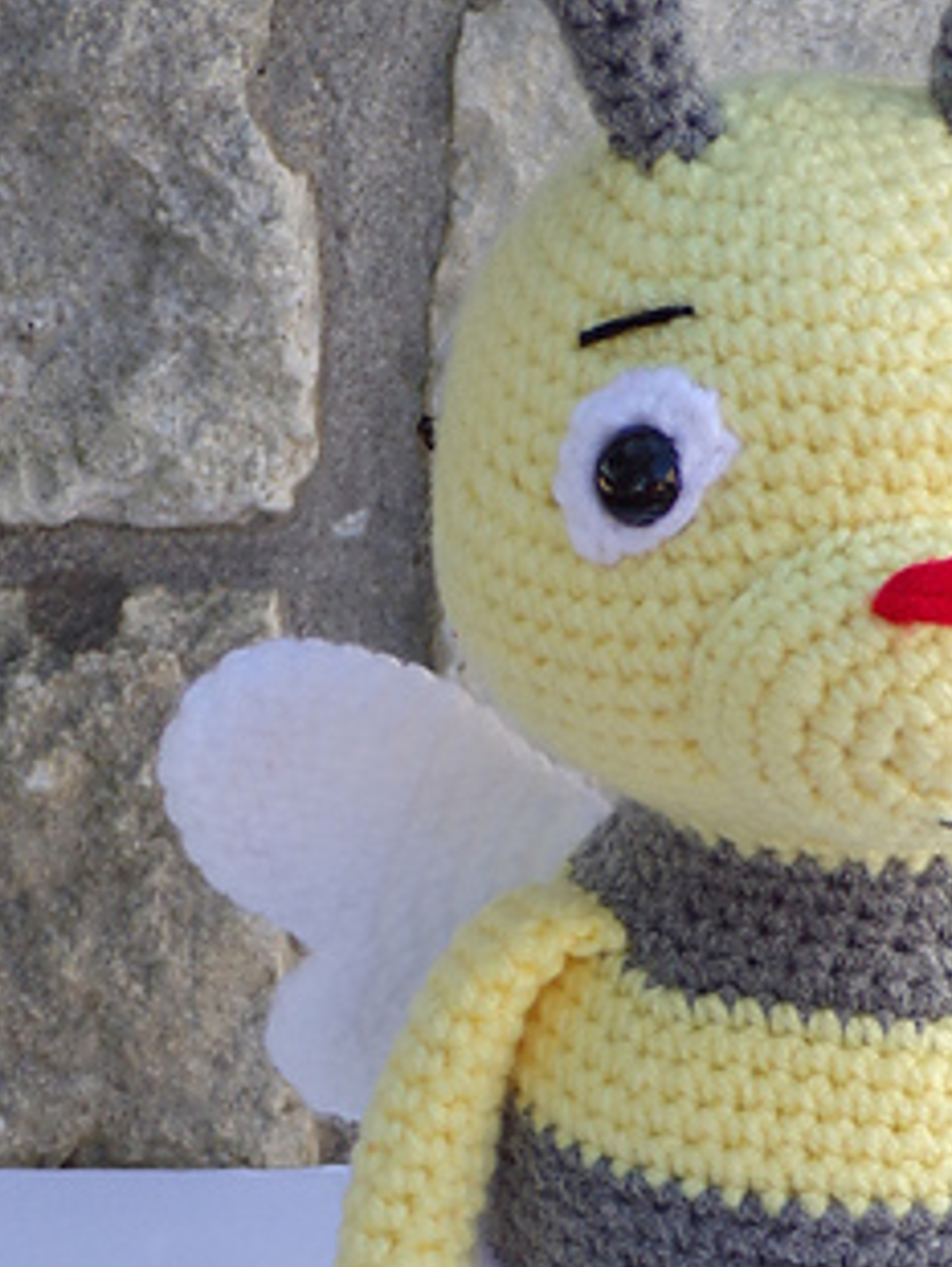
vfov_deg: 14.7
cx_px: 923
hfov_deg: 11.0
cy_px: 866
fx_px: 4907
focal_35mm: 134
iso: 80
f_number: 3.8
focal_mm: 11.6
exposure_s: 1/140
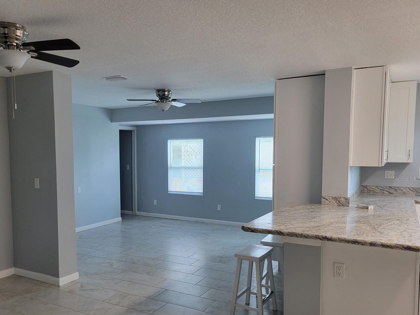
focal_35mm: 31
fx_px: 376
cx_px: 172
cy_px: 178
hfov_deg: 58.0
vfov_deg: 45.3
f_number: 1.8
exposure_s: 1/60
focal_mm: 5.4
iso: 200
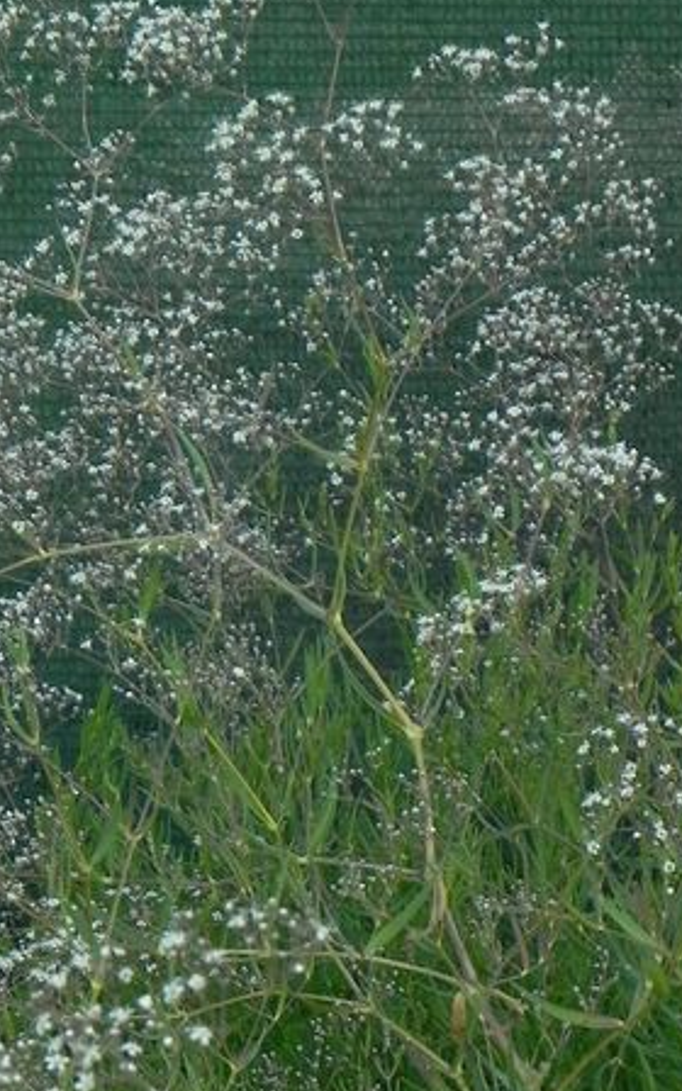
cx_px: 83
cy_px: 687
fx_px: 7256
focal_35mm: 244
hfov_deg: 5.4
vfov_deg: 8.6
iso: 160
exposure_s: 1/100
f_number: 5.6
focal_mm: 23
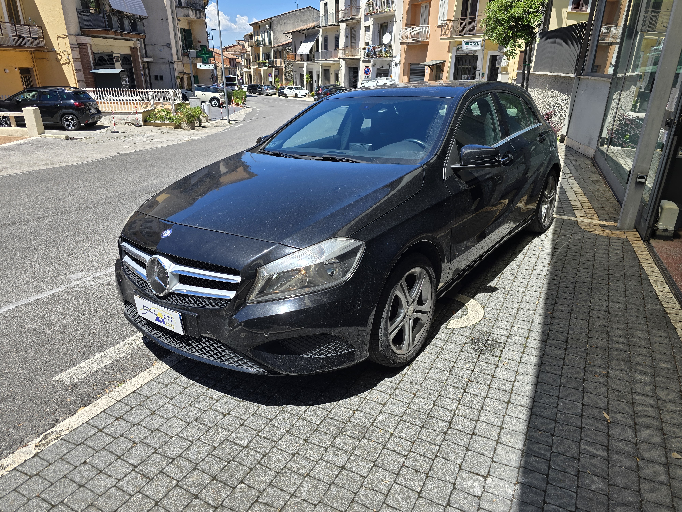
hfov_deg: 73.9
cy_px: 256
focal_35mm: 23
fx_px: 453
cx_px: 341
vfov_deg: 58.9
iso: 12
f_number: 1.7
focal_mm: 6.3
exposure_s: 1/458
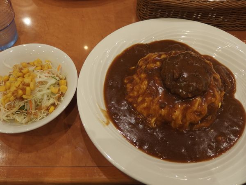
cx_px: 123
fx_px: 249
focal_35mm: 35
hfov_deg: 52.6
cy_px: 92
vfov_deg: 40.7
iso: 100
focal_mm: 6.2
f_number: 2
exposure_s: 1/100
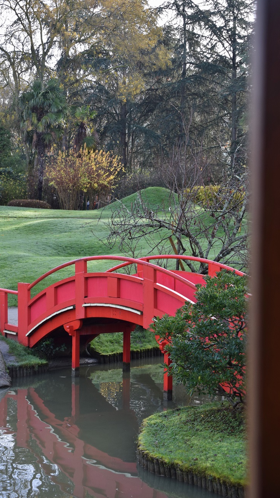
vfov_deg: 30.6
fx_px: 911
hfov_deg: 17.4
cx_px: 91
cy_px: 246
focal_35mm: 69
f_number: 6.3
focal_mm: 38
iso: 400
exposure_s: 1/160
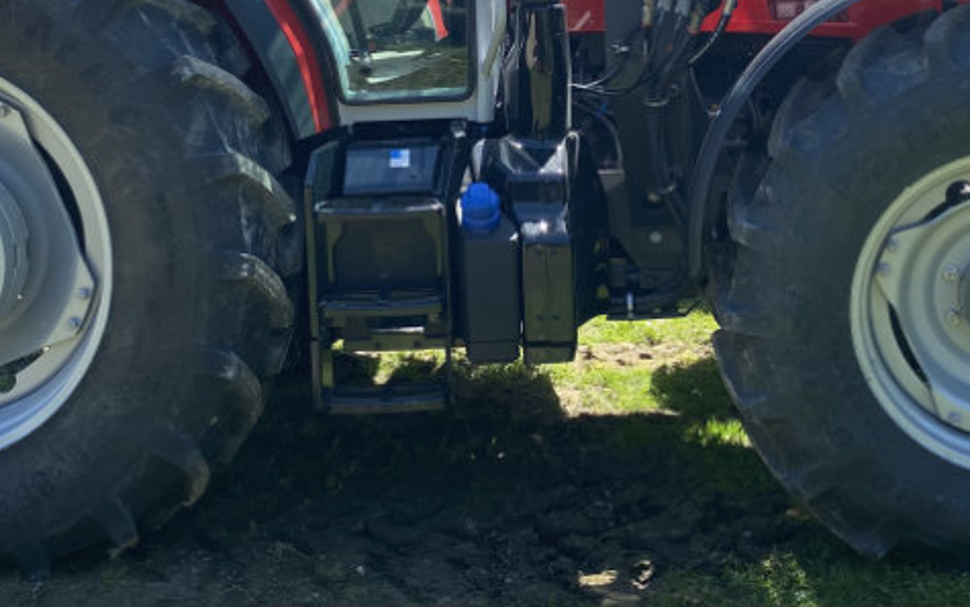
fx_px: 1533
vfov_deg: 21.9
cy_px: 69
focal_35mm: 58
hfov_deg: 35.1
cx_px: 517
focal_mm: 4.2
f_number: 1.8
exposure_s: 1/1034
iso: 32
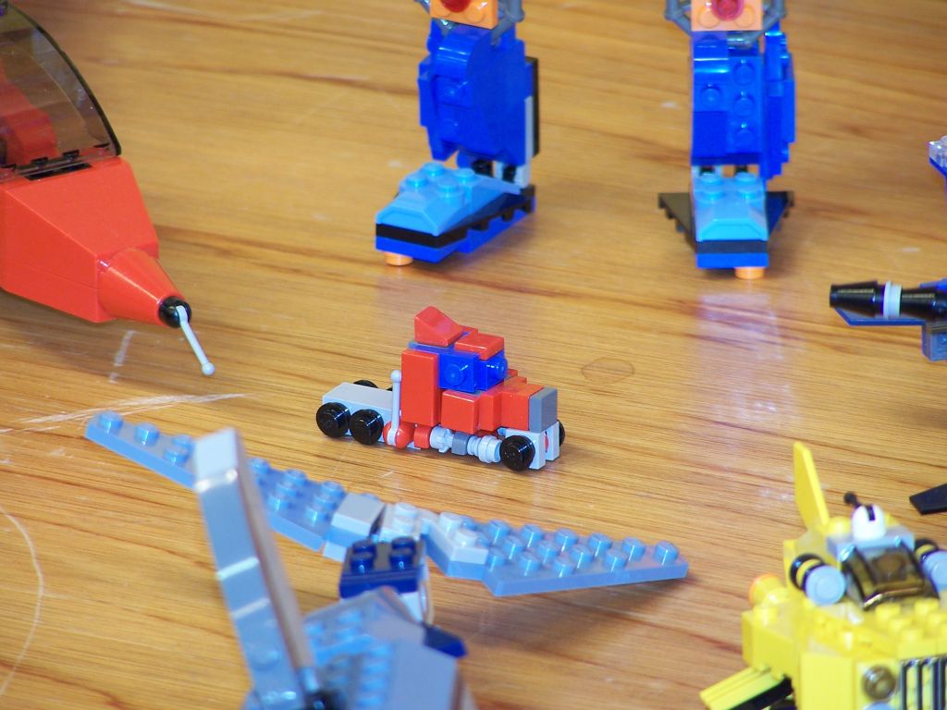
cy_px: 355
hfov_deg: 5.2
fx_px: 10396
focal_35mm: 380
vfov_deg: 3.9
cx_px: 474
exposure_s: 1/4
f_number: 3.7
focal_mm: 63
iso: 80
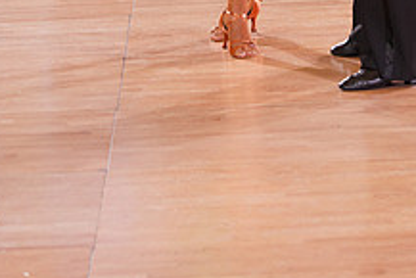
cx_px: 285
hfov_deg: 7.3
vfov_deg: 4.8
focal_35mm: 281
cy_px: -261
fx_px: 3249
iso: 1600
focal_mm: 105
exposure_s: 1/160
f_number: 5
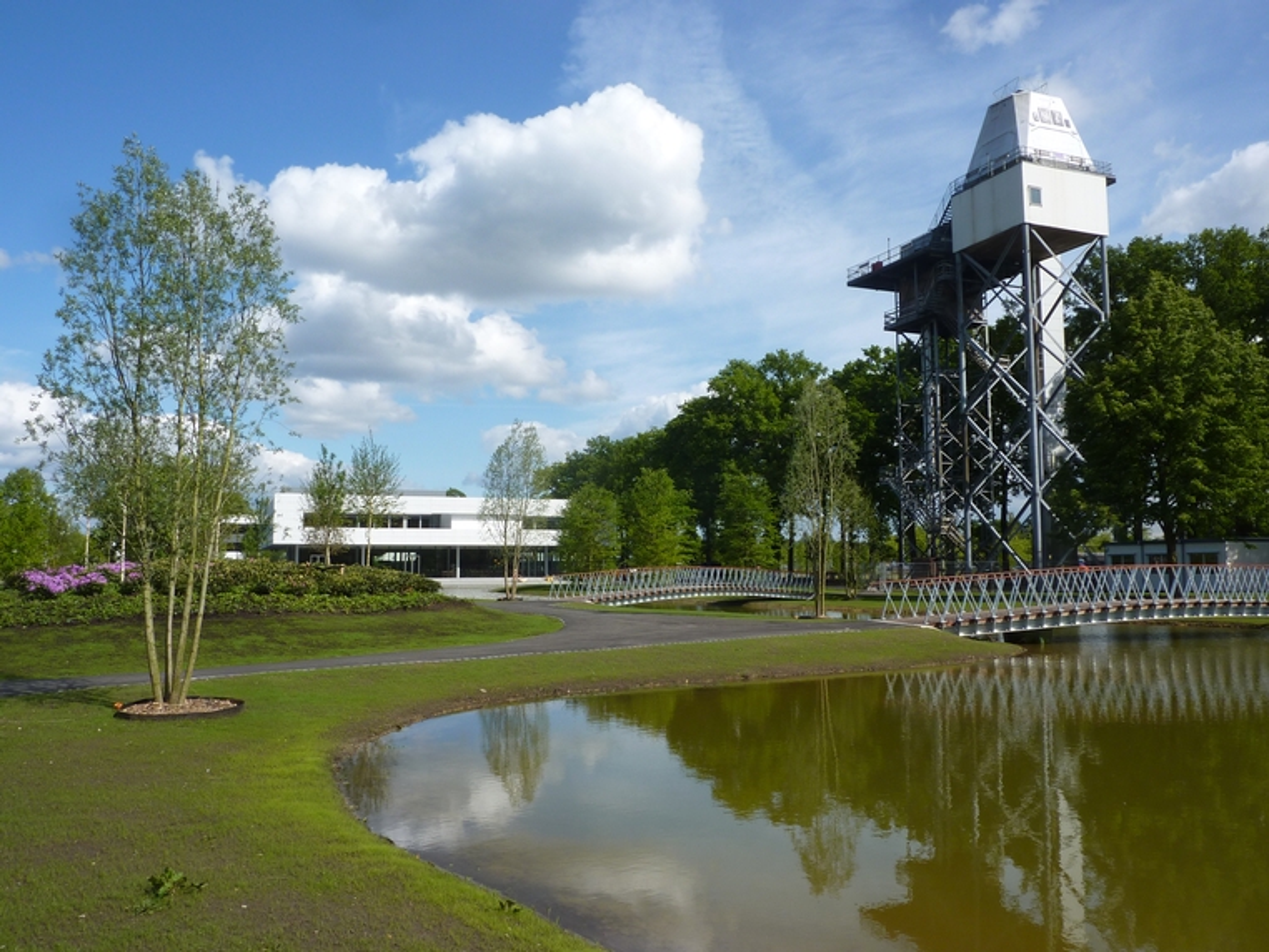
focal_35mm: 29
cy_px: 476
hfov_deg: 61.6
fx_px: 1063
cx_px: 634
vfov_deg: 48.3
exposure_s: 1/500
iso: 80
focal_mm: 4.7
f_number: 5
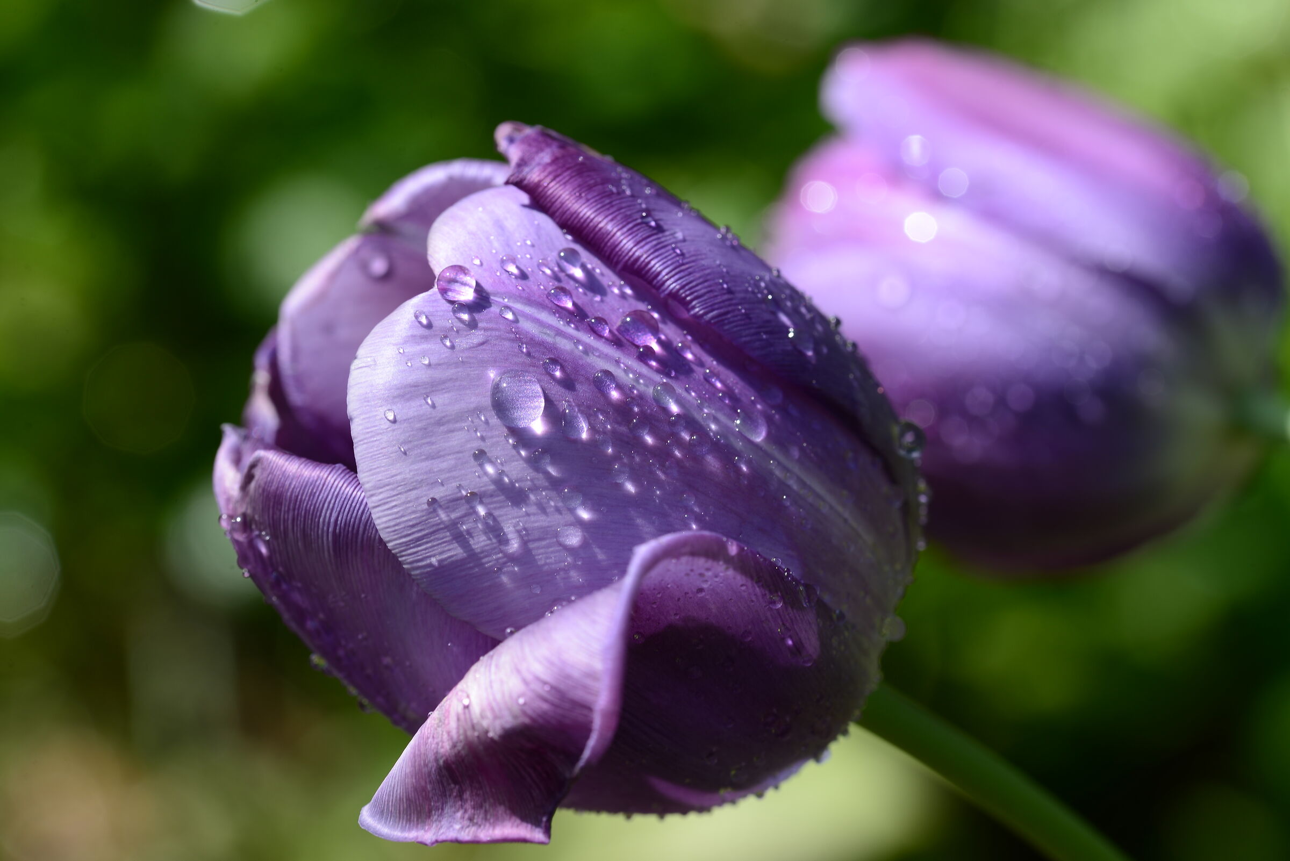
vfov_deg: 13.1
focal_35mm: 105
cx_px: 645
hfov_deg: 19.4
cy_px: 430
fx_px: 3764
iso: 100
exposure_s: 1/125
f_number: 11
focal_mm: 105
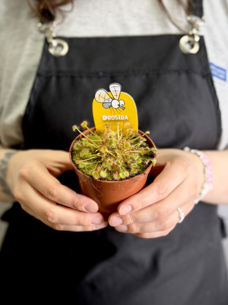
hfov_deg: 29.7
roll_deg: -0.4
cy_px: 151
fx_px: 430
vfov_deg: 38.9
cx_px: 113
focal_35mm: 49
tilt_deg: -11.9
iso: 100
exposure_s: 1/121
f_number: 1.78
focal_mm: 6.76
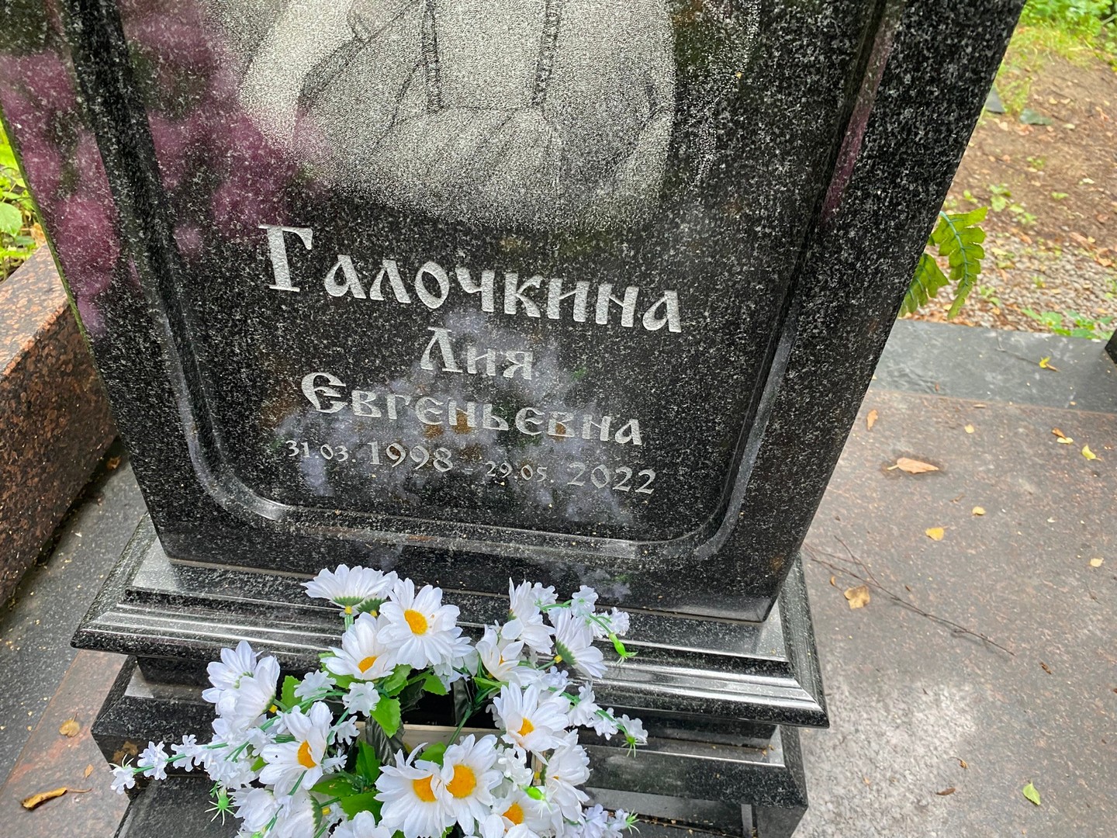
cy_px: 419
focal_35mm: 26
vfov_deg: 53.1
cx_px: 558
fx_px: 839
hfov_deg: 67.3
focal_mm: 4.25
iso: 160
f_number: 1.8
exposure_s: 1/60
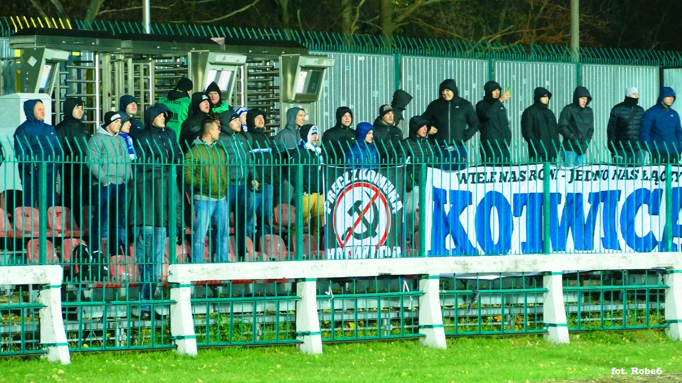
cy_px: 158
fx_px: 4376
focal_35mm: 242
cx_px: 341
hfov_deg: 8.9
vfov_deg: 5.0
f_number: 4
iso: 1600
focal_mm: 84.07
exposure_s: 1/30
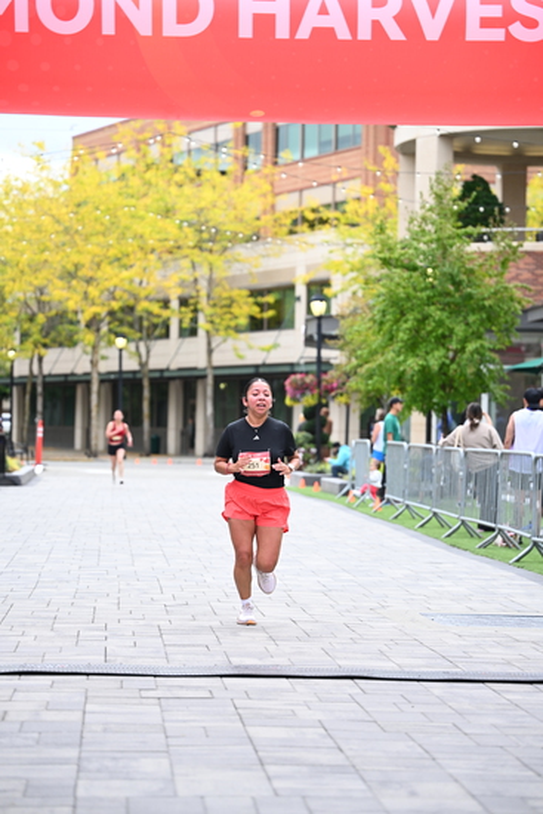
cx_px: 272
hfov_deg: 14.9
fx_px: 2080
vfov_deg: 22.1
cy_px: 407
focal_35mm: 92
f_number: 2.8
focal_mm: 92
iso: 640
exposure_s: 1/2000
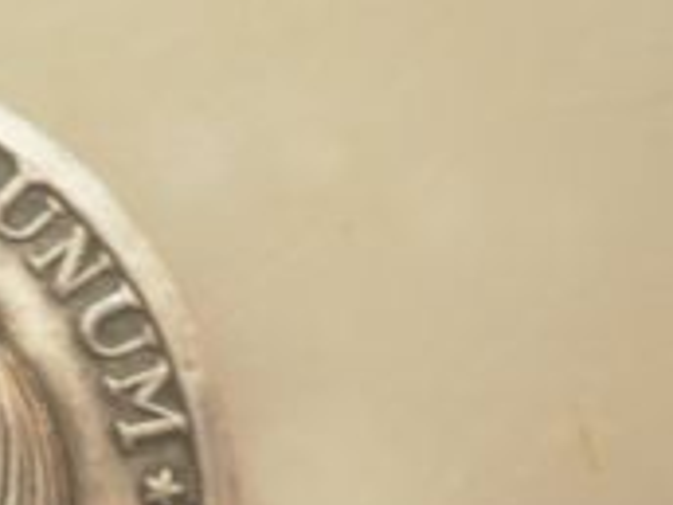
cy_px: 542
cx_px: -227
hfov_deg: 19.8
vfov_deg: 16.0
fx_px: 1750
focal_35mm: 90
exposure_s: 1/3
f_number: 2.9
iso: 100
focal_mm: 5.45
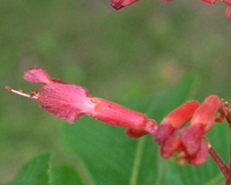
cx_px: 305
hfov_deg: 9.4
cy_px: -6
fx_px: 1381
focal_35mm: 202
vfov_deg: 7.6
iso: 400
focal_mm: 28
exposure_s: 1/80
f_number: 4.5
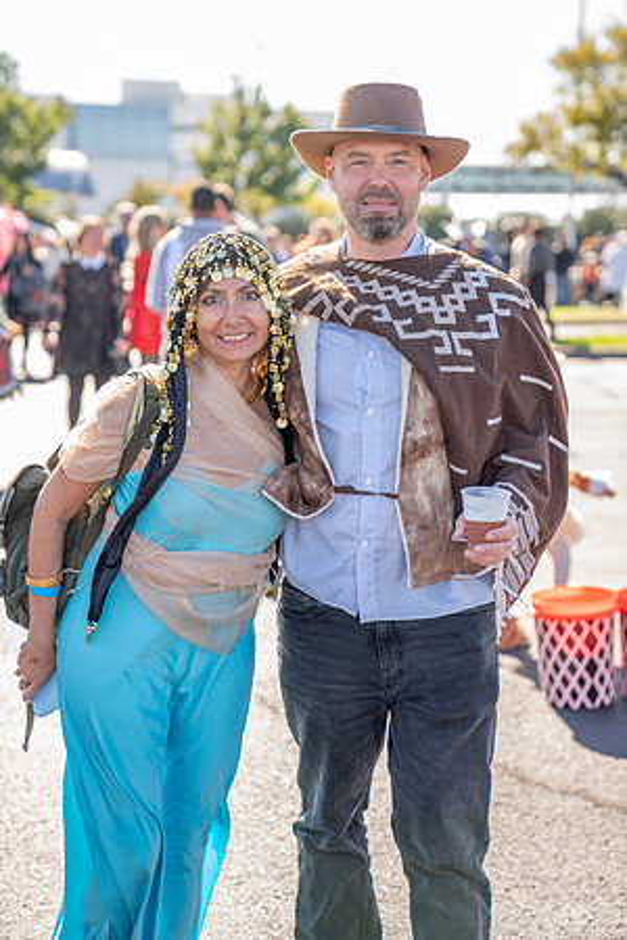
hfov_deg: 19.5
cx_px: 314
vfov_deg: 28.8
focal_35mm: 70
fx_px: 1829
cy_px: 470
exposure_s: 1/200
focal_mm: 70
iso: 100
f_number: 2.8
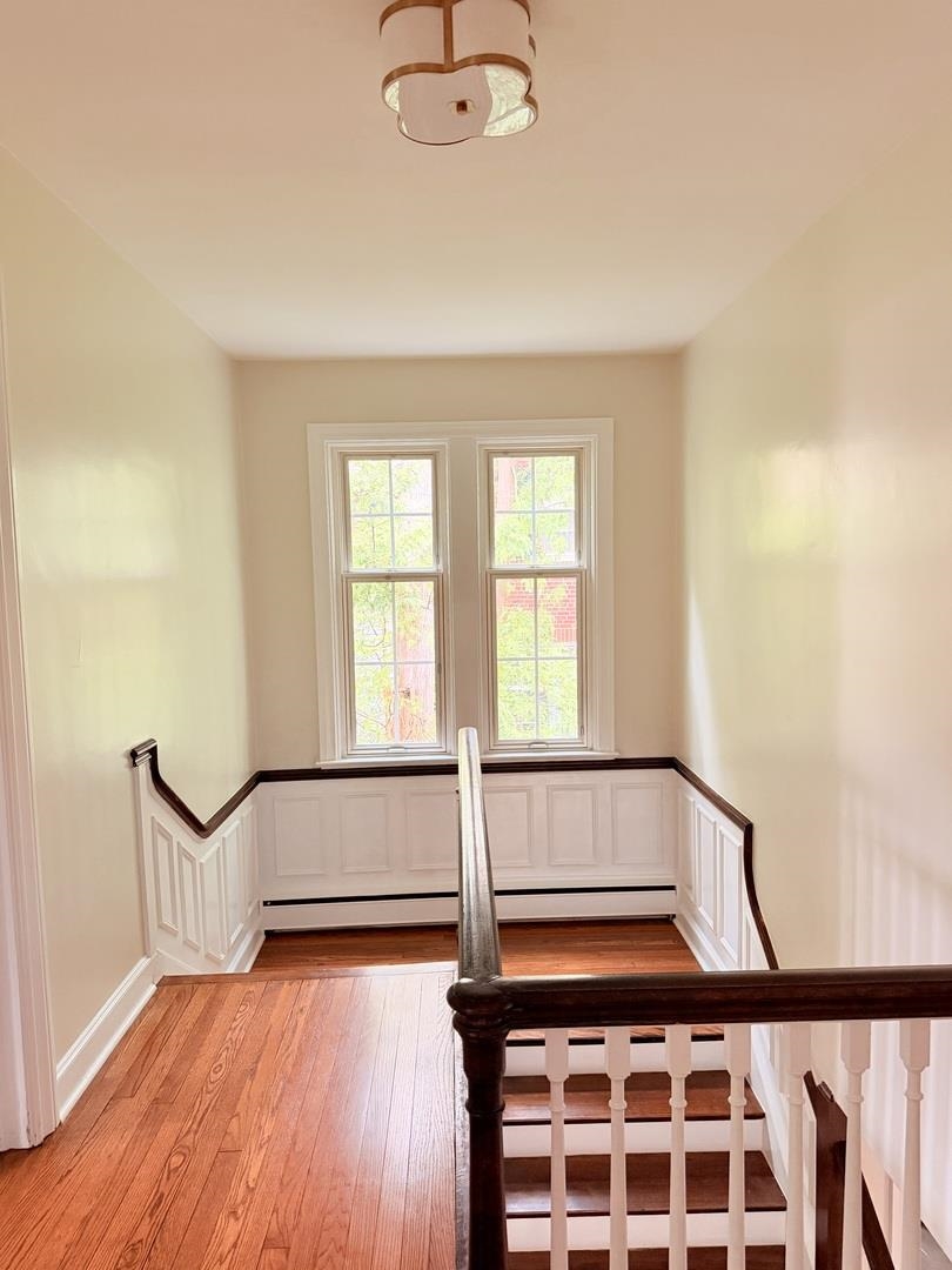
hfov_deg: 56.8
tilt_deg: -6.0
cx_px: 476
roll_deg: +1.4
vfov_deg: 71.6
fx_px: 880
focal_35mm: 24
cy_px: 635
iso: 500
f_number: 1.78
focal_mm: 6.76
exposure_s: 1/60
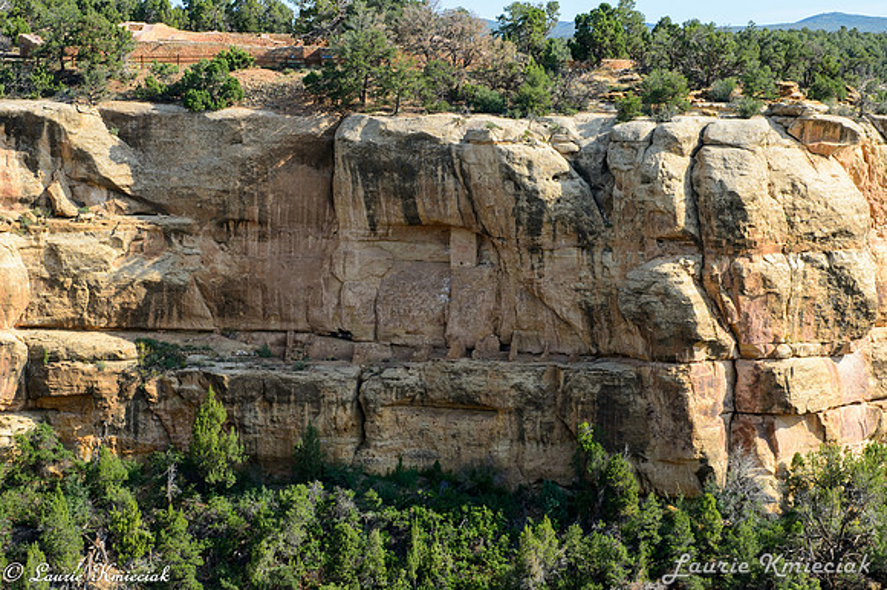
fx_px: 2705
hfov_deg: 18.6
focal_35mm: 110
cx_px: 469
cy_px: 344
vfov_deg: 12.5
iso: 450
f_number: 14
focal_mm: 70
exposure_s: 1/200
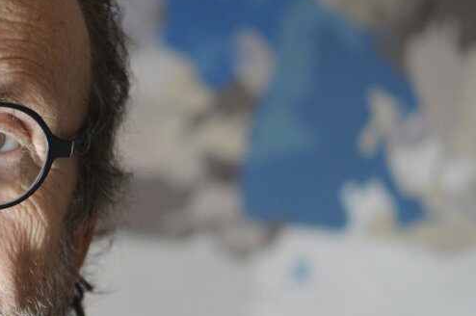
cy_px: 183
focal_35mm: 408
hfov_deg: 5.0
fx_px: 5391
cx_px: -25
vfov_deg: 3.4
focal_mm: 105
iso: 640
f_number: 2.8
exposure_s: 1/320
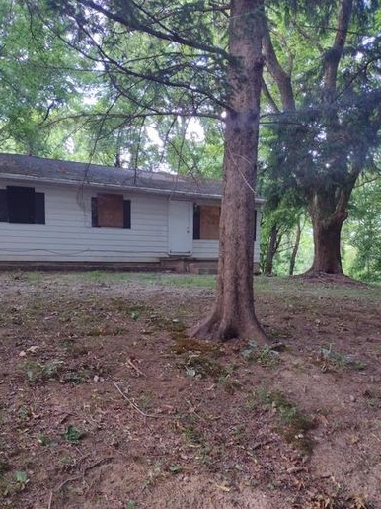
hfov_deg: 40.7
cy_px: 303
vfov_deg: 52.3
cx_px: 180
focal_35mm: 35
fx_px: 514
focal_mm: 4.71
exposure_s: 1/120
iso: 172
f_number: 1.7
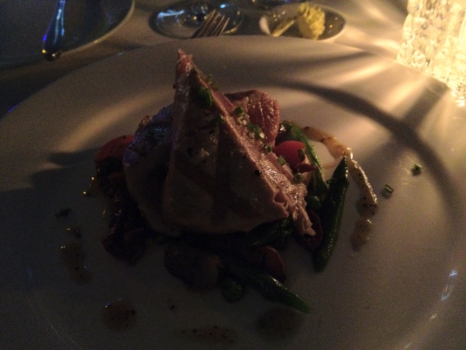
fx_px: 471
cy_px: 175
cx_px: 233
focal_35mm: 35
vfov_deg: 40.7
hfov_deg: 52.6
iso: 800
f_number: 2.4
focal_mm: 4.28
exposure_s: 1/15
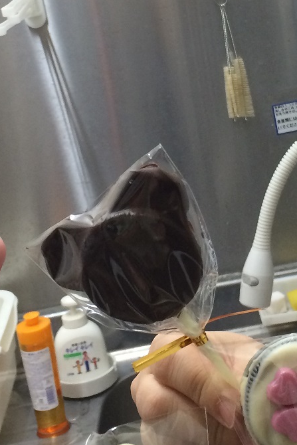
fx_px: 940
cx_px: 185
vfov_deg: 26.2
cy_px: 92
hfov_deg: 17.9
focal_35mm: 76
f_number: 2.2
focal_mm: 4.12
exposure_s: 1/30
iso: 125
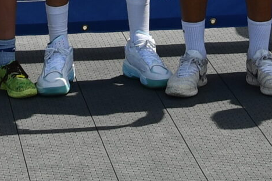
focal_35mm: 197
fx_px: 1488
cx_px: 96
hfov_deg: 10.4
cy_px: -274
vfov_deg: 6.6
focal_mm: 24
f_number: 9
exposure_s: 1/320
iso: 100
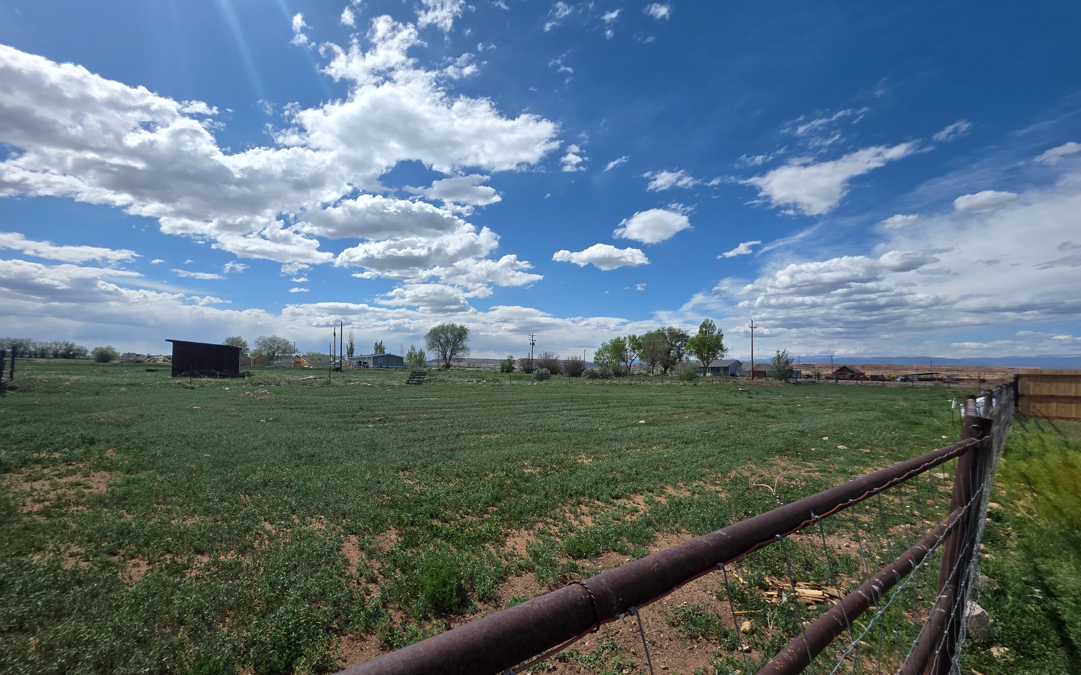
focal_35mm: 14
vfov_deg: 78.4
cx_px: 544
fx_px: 412
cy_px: 367
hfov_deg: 105.3
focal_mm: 2.2
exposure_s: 1/3354
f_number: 1.9
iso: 40
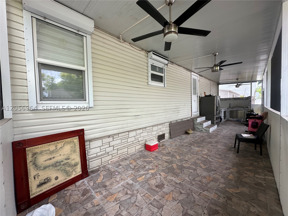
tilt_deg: -1.5
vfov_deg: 85.7
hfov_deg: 102.1
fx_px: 116
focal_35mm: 14
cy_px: 108
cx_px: 144
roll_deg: +1.7
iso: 40
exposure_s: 1/174
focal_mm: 2.22
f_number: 2.2
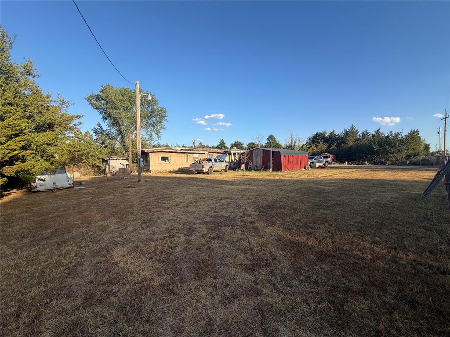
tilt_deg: -3.8
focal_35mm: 14
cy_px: 168
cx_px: 225
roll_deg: +0.3
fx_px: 182
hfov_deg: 102.1
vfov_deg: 85.7
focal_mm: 2.22
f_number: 2.2
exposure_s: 1/742
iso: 40
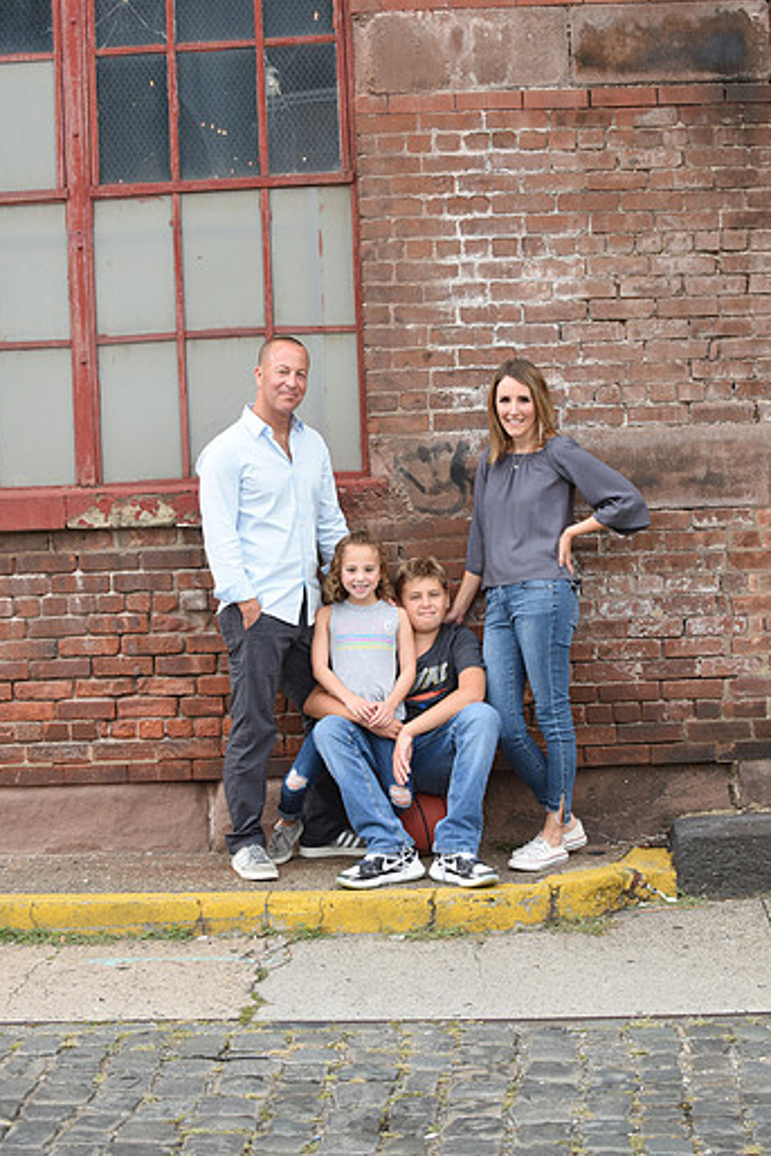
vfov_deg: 25.7
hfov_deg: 17.3
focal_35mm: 79
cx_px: 426
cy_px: 547
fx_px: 2536
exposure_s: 1/250
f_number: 9
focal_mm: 70
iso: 800
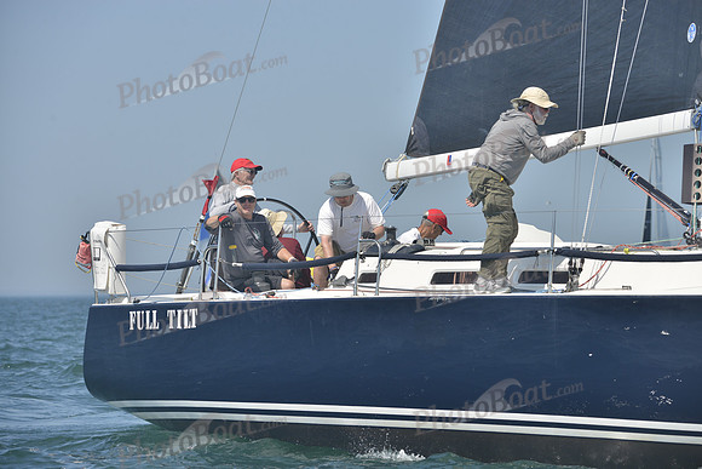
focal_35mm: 200
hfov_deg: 10.3
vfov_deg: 6.9
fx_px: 3901
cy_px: 234
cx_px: 351
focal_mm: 200
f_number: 7.1
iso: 280
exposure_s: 1/1000
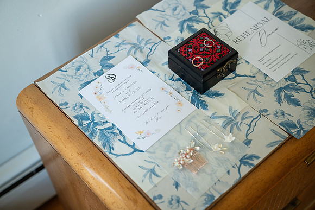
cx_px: 158
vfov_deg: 26.0
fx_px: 455
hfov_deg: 38.2
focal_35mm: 52
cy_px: 105
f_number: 3.2
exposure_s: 1/100
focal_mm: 52
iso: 800
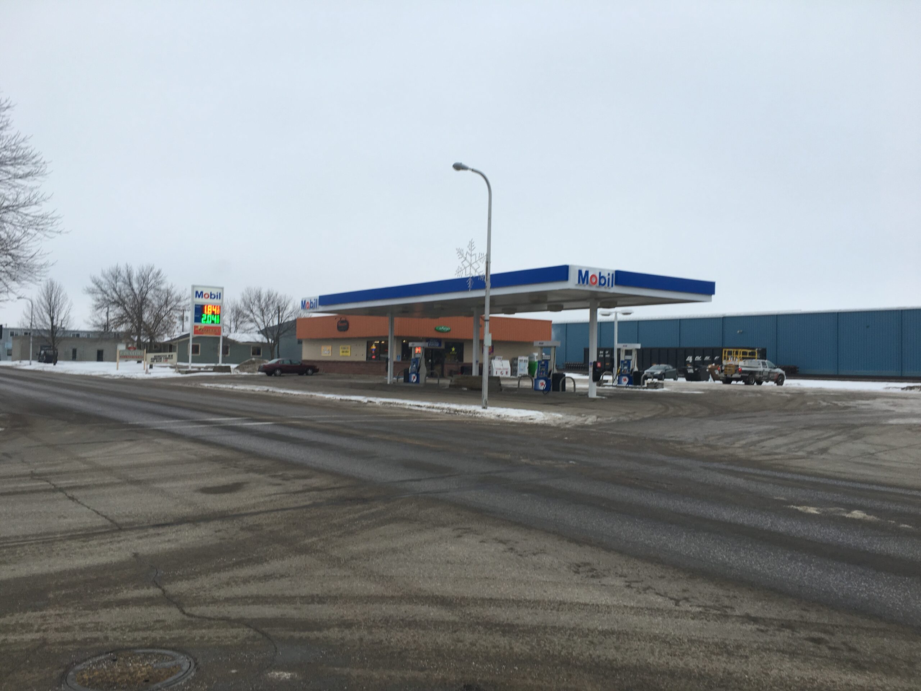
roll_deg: +0.4
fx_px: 772
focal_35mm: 29
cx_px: 460
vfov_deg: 48.2
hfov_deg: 61.7
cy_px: 346
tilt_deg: +3.6
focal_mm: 4.15
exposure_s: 1/120
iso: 25
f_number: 2.2
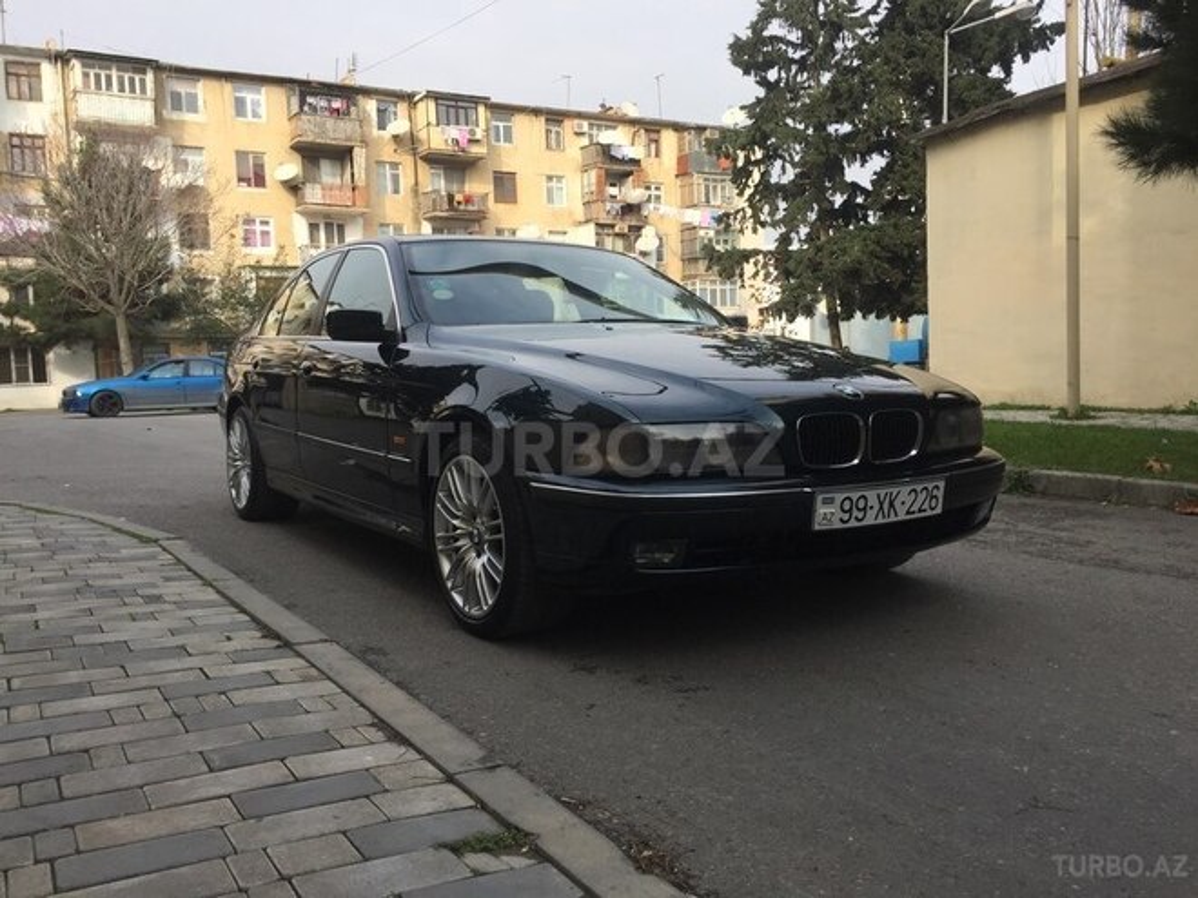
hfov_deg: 61.7
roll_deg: +2.0
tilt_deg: -5.5
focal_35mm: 29
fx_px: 1004
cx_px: 599
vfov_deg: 48.2
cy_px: 449
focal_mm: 4.15
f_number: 2.2
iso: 32
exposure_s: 1/879
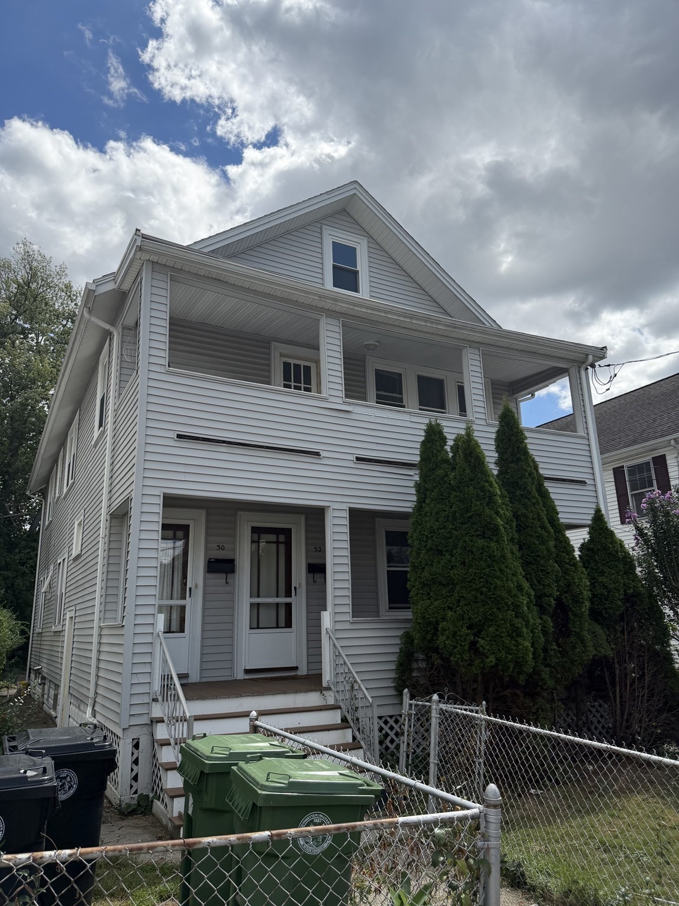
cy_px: 453
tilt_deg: +15.5
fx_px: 628
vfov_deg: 71.6
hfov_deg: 56.8
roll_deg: +1.7
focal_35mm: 24
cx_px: 340
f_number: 1.78
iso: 100
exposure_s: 1/8130
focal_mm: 6.76
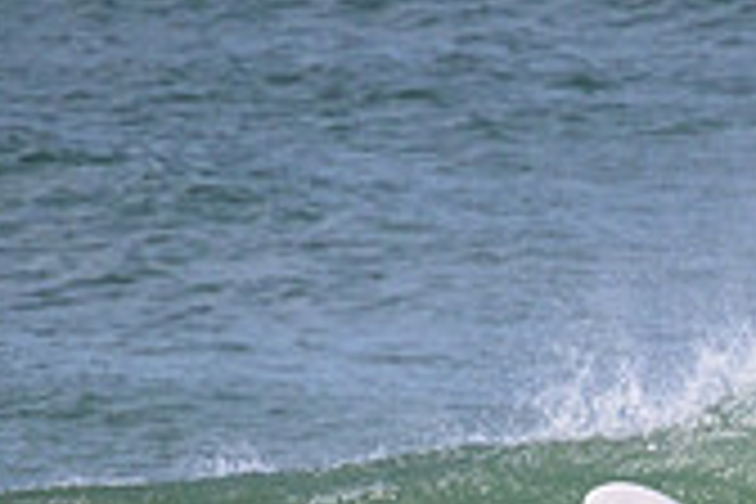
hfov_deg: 0.7
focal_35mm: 2757
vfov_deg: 0.5
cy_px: 713
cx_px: 986
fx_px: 57892
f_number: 11
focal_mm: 800
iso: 1100
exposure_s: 1/2000
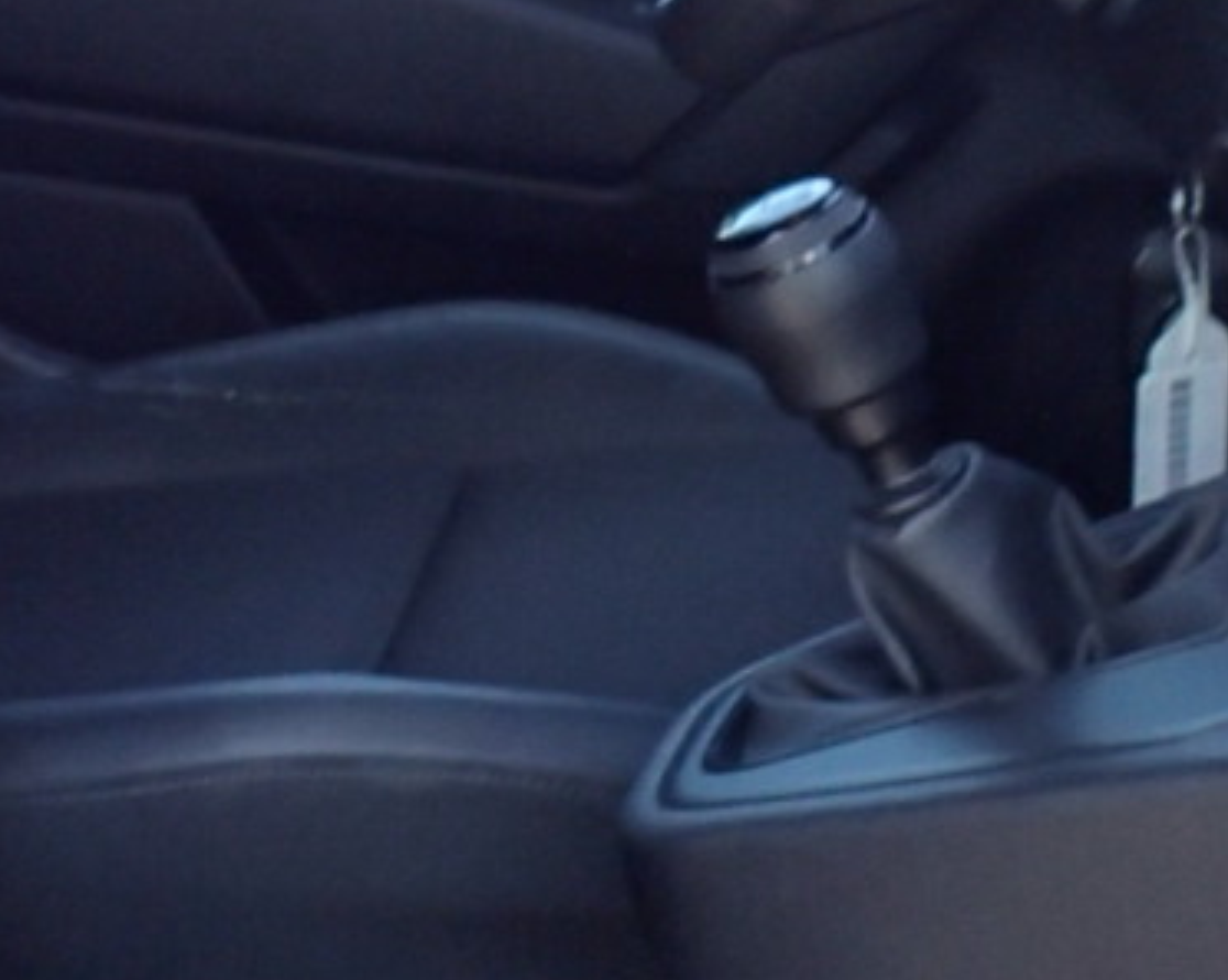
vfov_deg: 12.2
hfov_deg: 14.4
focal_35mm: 126
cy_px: 195
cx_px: -508
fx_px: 4576
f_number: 2.8
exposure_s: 1/100
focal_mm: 4.5
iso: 100
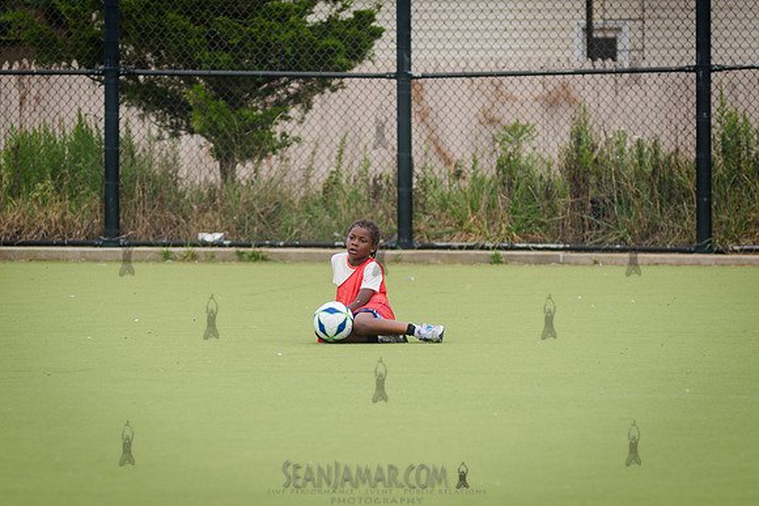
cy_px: 299
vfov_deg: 4.2
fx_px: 6910
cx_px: 341
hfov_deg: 6.3
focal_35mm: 328
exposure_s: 1/1250
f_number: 3.5
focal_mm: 200
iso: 250
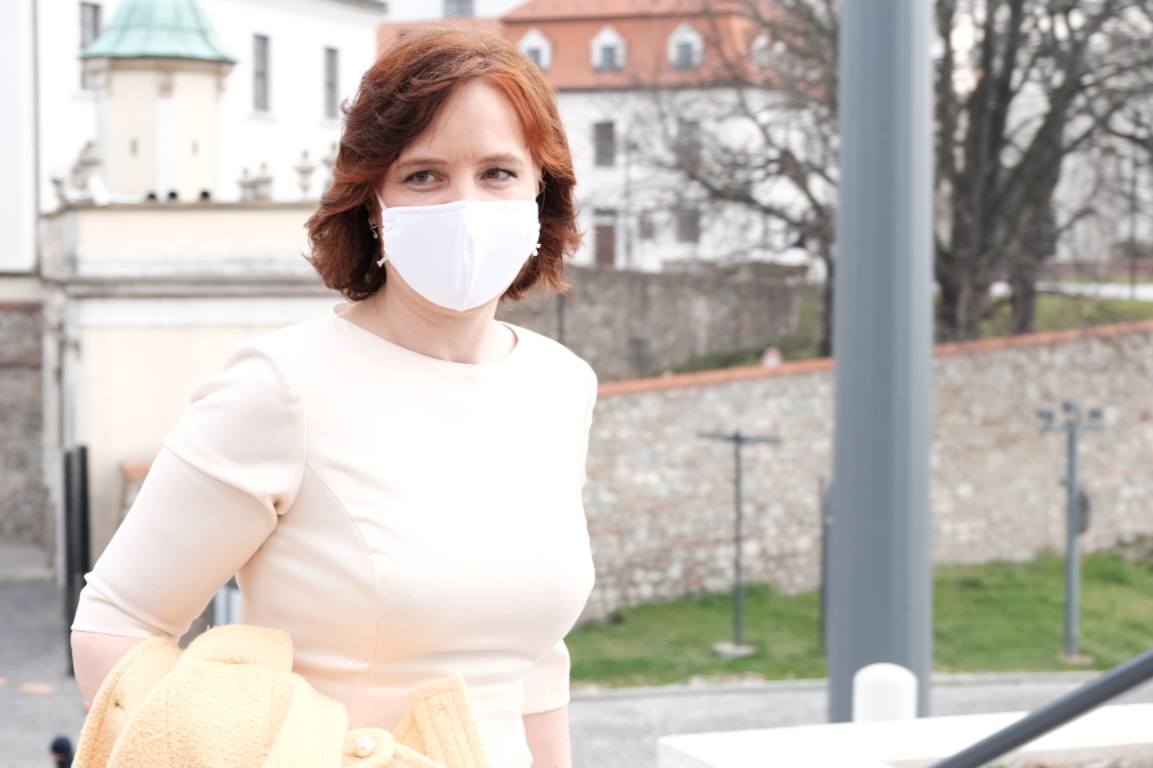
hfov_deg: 29.6
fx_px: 2177
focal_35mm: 68
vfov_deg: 20.0
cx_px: 439
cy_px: 399
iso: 200
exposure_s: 1/250
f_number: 4
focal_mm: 32.9
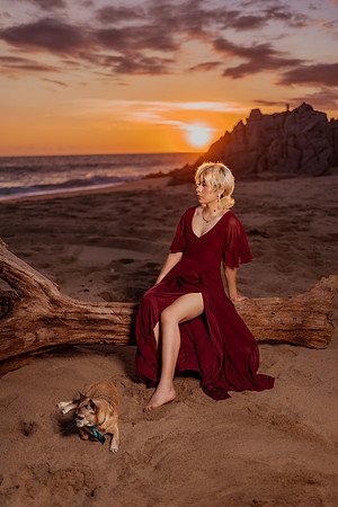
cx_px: 169
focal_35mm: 35
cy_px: 254
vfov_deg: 54.4
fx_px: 493
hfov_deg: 37.9
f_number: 1.4
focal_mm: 35
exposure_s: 1/1600
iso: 50
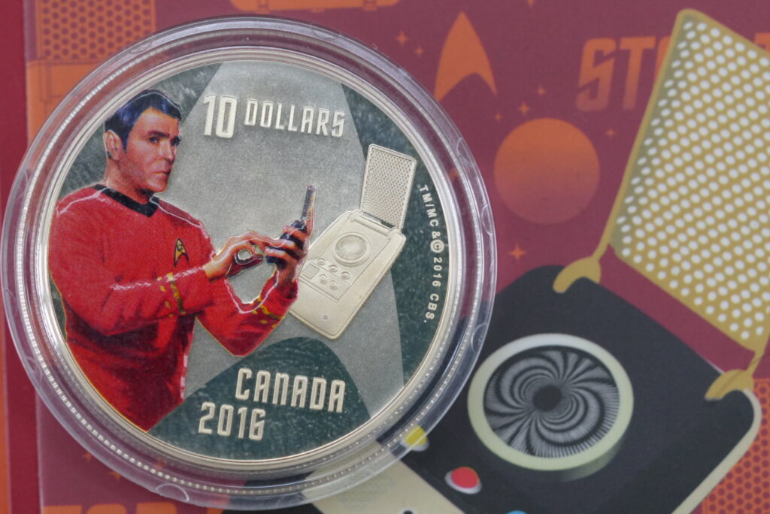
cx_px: 385
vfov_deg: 10.2
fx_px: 2889
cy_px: 257
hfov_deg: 15.2
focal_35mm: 135
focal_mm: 90
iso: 2000
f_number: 4
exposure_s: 1/160
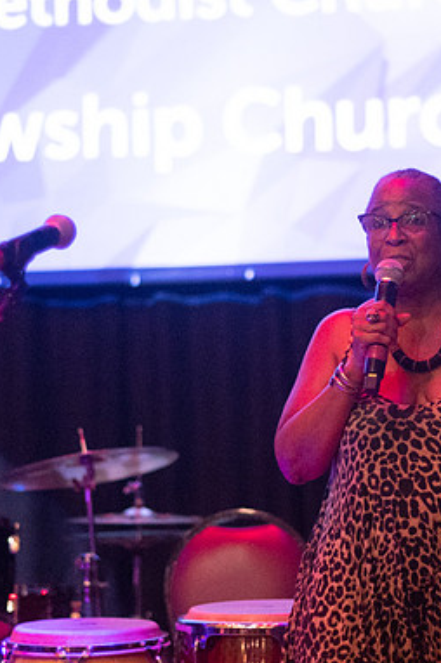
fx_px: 2098
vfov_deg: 18.0
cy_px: 334
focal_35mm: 114
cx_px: 243
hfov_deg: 12.0
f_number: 1.4
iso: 6400
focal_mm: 50
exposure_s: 1/200
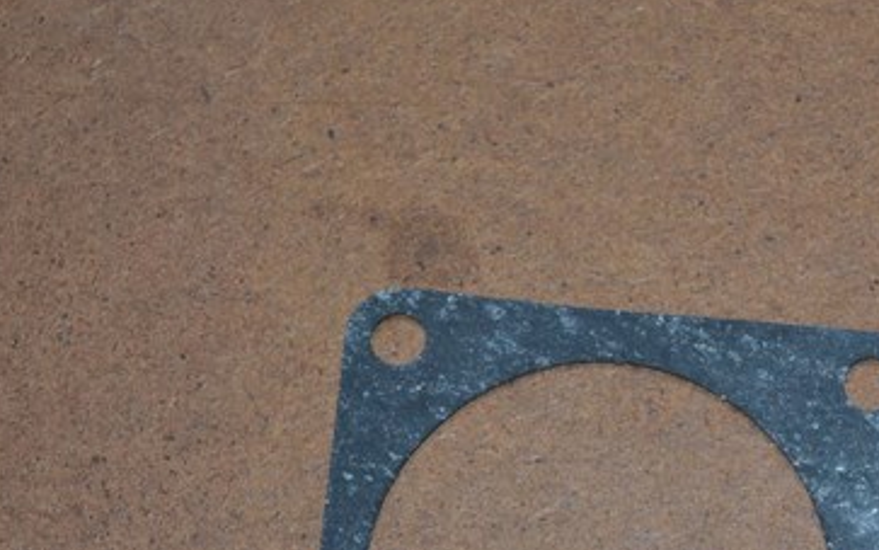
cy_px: 612
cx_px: 709
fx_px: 3067
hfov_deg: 16.2
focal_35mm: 128
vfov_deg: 10.1
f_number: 5
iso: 560
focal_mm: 38
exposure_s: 1/60
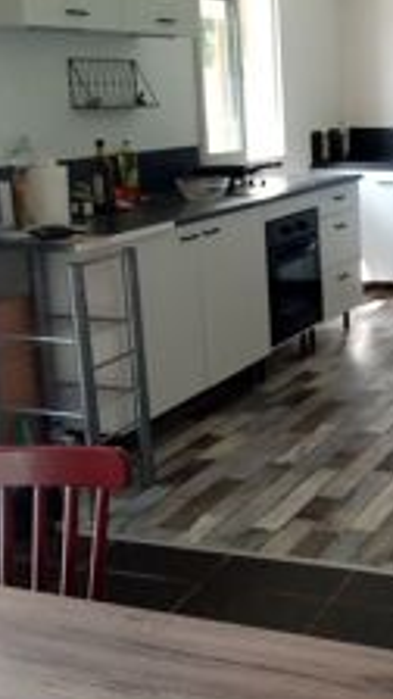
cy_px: 314
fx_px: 1000
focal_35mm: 54
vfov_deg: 38.5
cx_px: 415
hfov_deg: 21.3
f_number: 1.8
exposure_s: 1/100
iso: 162
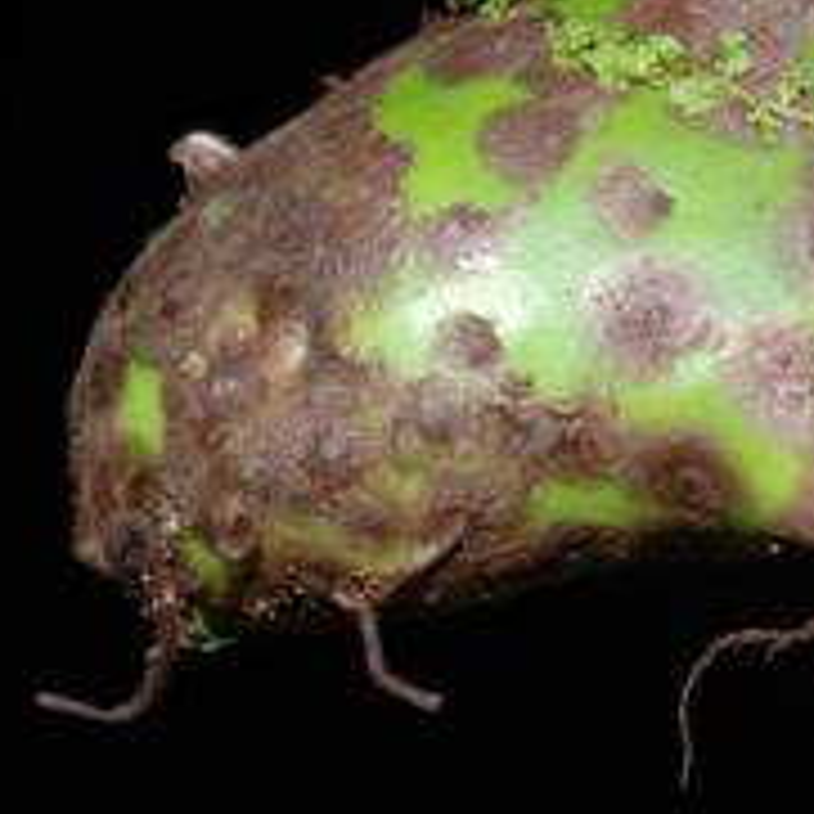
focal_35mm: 297
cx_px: 652
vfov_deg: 5.9
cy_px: 279
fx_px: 7901
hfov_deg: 5.9
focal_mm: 70
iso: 200
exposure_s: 1/60
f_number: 14
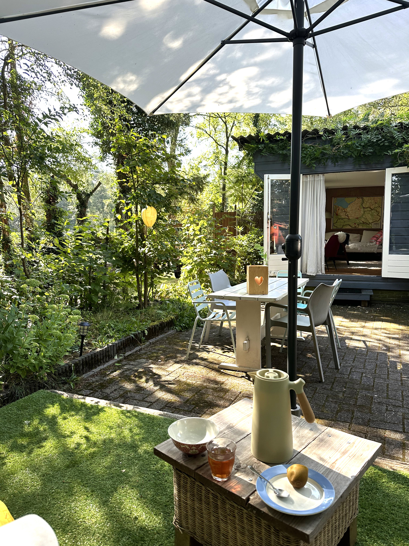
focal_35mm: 24
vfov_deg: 71.6
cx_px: 204
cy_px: 273
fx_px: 378
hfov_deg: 56.8
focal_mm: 6.86
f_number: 1.78
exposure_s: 1/389
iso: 80
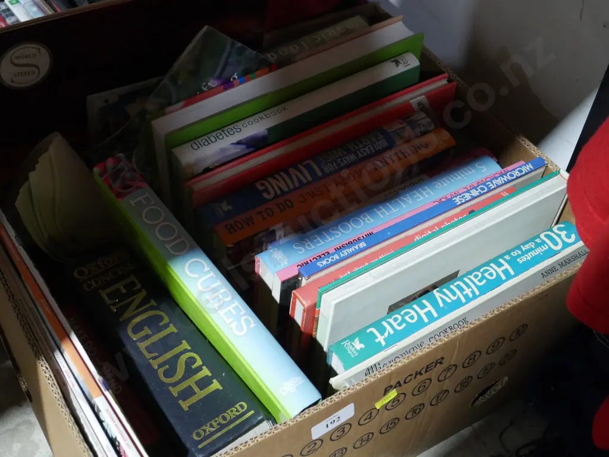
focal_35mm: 48
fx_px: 845
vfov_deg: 30.3
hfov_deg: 39.6
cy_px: 228
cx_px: 304
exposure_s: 1/60
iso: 3200
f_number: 5.2
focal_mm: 24
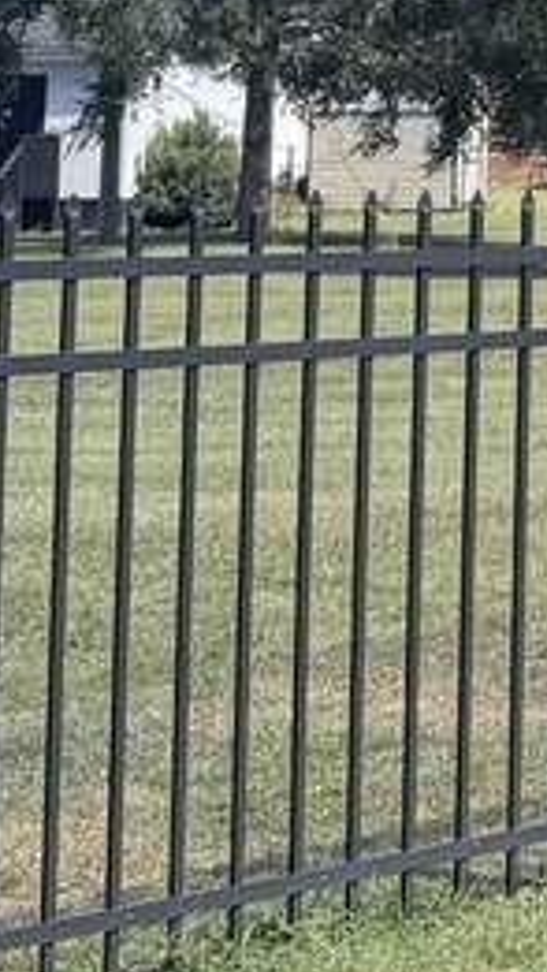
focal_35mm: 120
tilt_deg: +2.9
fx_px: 3091
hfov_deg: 7.4
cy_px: -160
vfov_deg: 17.1
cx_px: 2158
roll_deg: -0.7
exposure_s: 1/2331
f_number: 1.78
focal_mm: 6.76
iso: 80
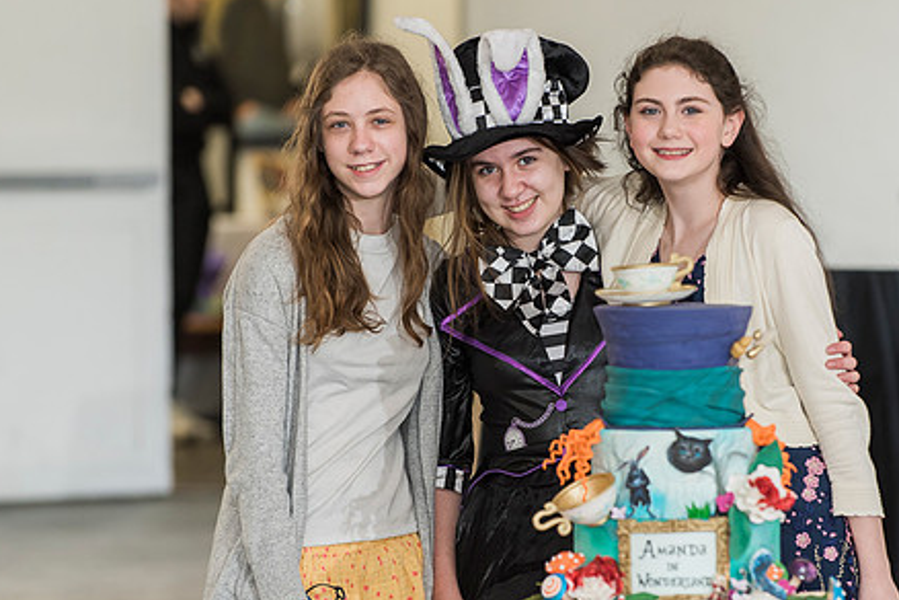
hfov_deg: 7.4
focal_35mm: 277
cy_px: 356
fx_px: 6917
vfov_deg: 5.0
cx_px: 547
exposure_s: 1/160
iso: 1000
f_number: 4
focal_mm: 200
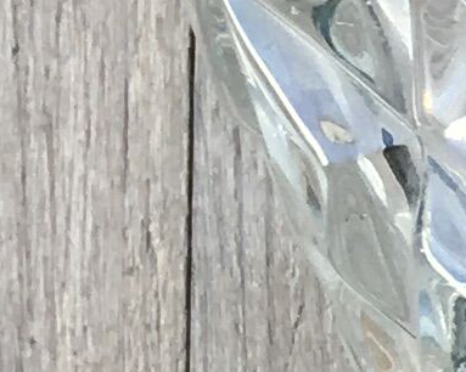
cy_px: 796
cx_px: 1793
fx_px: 4108
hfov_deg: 5.7
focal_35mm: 298
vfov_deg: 5.1
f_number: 2.2
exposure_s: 1/100
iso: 25
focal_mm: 4.15
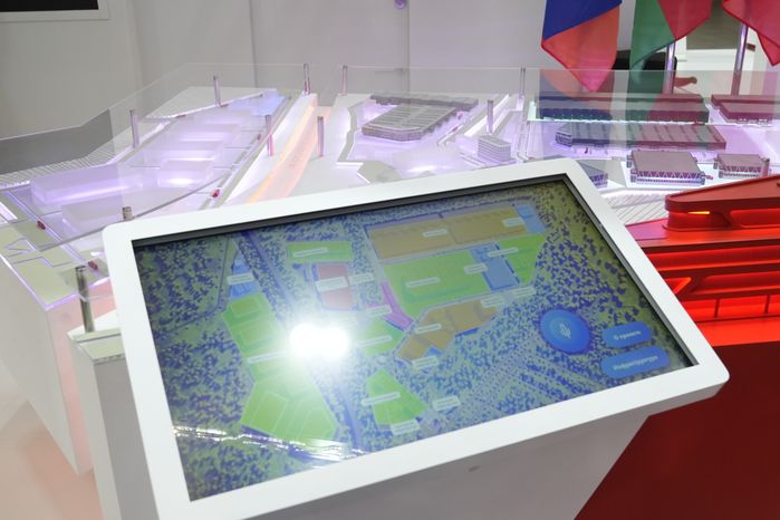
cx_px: 390
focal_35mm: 36
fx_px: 780
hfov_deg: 53.1
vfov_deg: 36.9
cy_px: 260
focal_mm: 24
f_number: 4.5
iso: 1250
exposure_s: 1/200
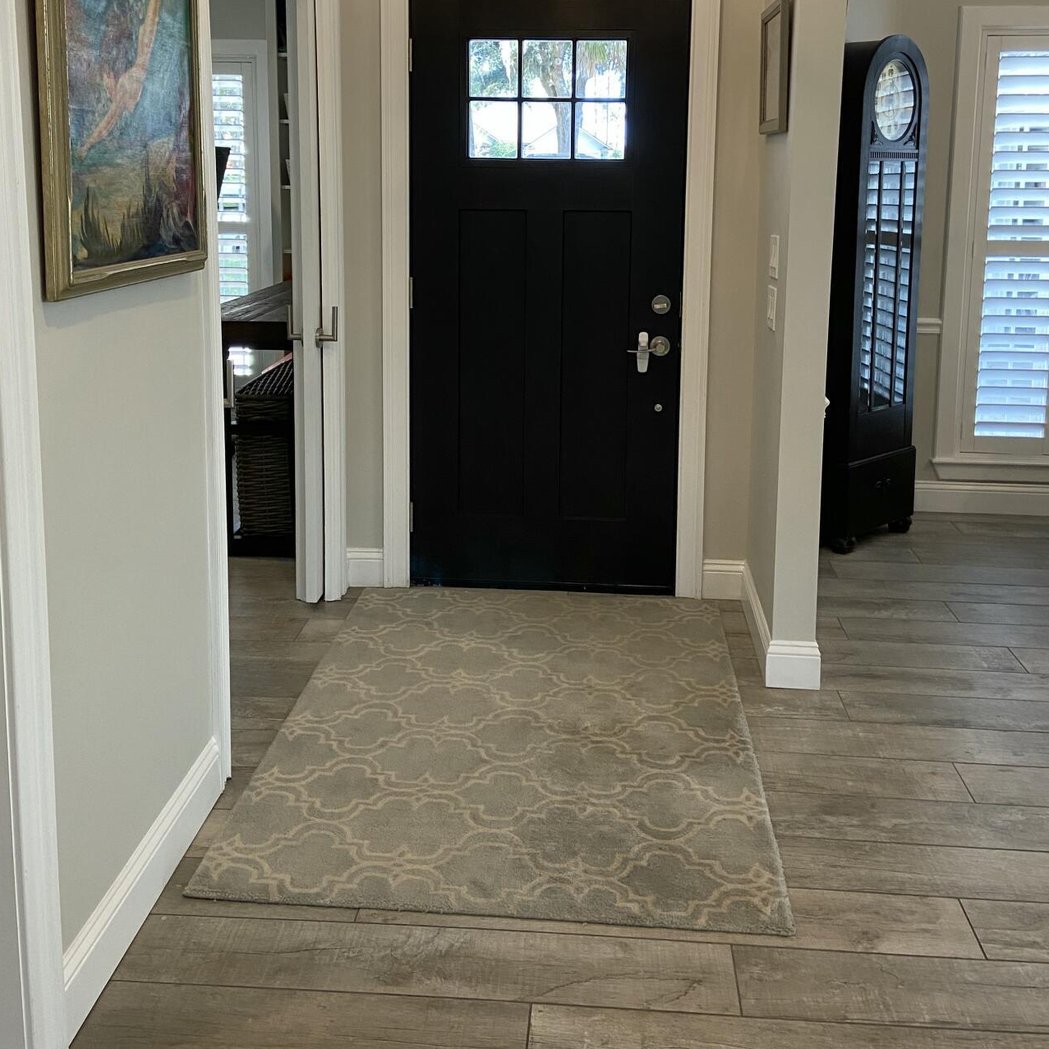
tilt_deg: -7.1
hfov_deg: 46.0
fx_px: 1234
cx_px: 520
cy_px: 366
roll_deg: +0.3
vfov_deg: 45.5
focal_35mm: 36
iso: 100
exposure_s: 1/60
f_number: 1.8
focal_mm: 4.25
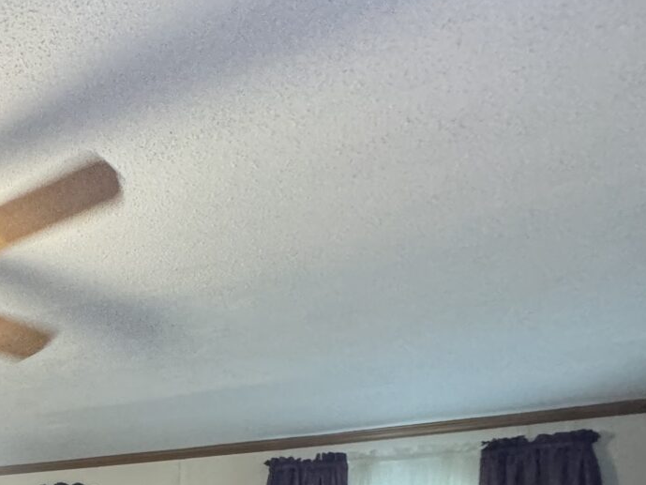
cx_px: -243
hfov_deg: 32.2
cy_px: 607
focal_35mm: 39
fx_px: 728
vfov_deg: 30.3
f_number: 2.2
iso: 500
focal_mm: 2.22
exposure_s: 1/60
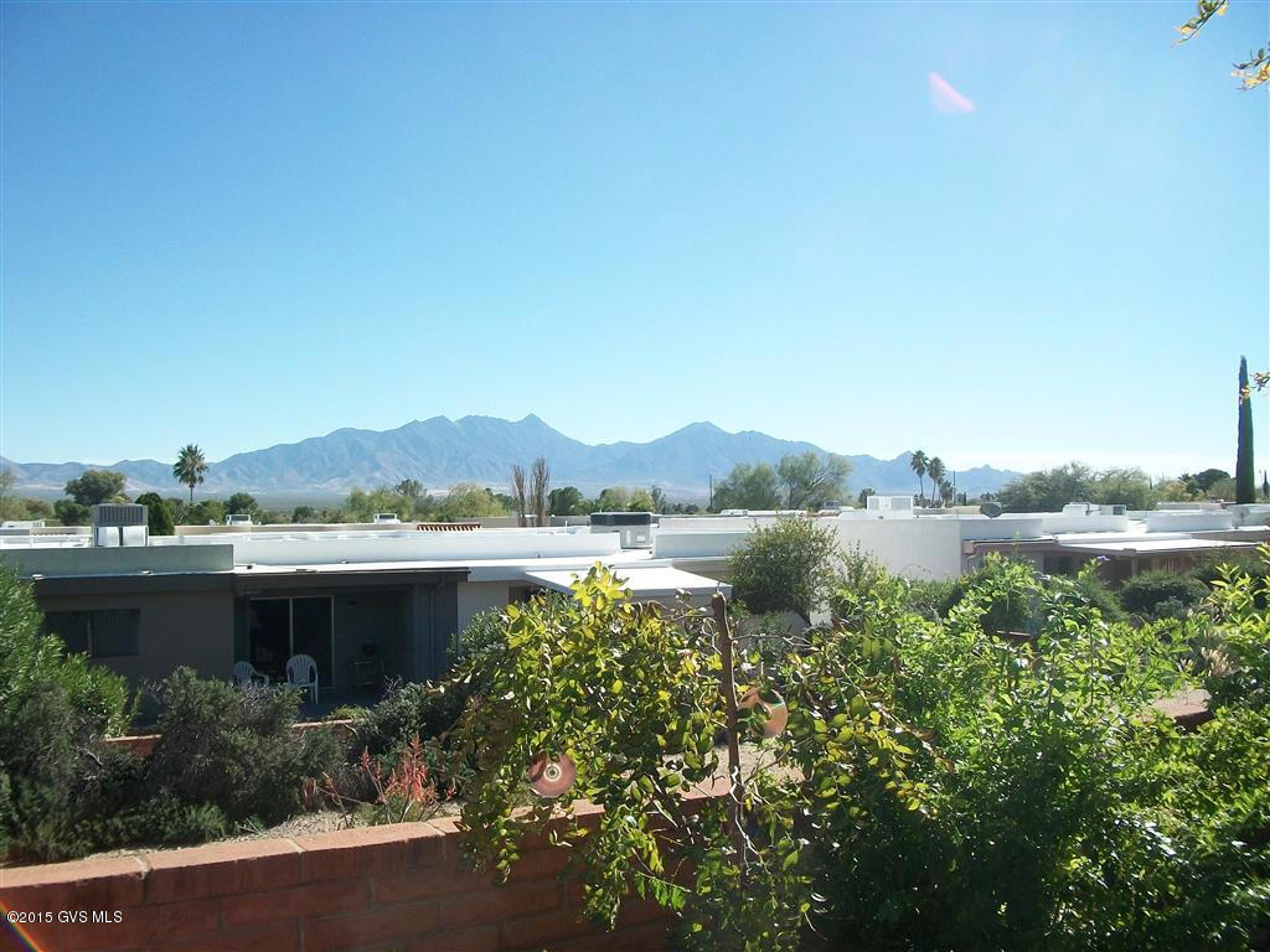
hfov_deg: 56.8
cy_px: 476
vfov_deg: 44.2
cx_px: 635
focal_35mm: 32
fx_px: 1174
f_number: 5.5
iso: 80
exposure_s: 1/320
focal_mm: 5.7
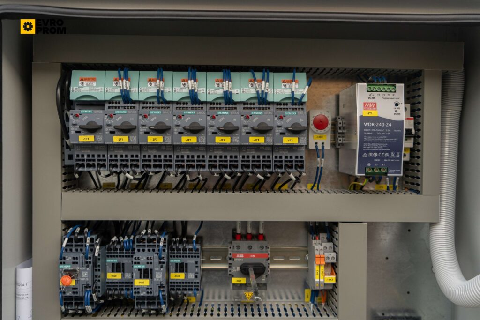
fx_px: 480
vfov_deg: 36.9
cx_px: 240
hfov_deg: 53.1
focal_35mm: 36
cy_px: 160
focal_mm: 36
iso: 200
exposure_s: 1/60
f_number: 5
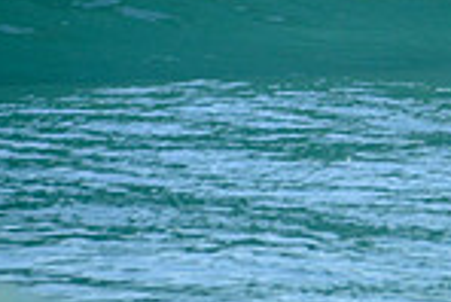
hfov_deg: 0.9
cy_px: -100
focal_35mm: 2403
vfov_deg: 0.6
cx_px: 970
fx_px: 30133
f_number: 5.6
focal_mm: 500
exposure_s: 1/2000
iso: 220
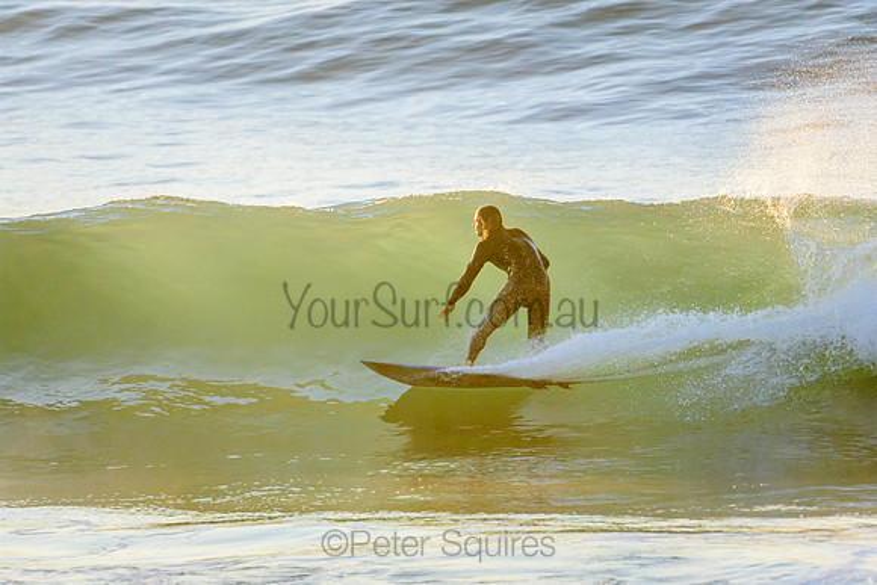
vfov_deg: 1.8
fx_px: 18279
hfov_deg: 2.7
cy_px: 292
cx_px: 438
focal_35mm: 750
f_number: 5.6
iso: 400
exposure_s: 1/1250
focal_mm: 500
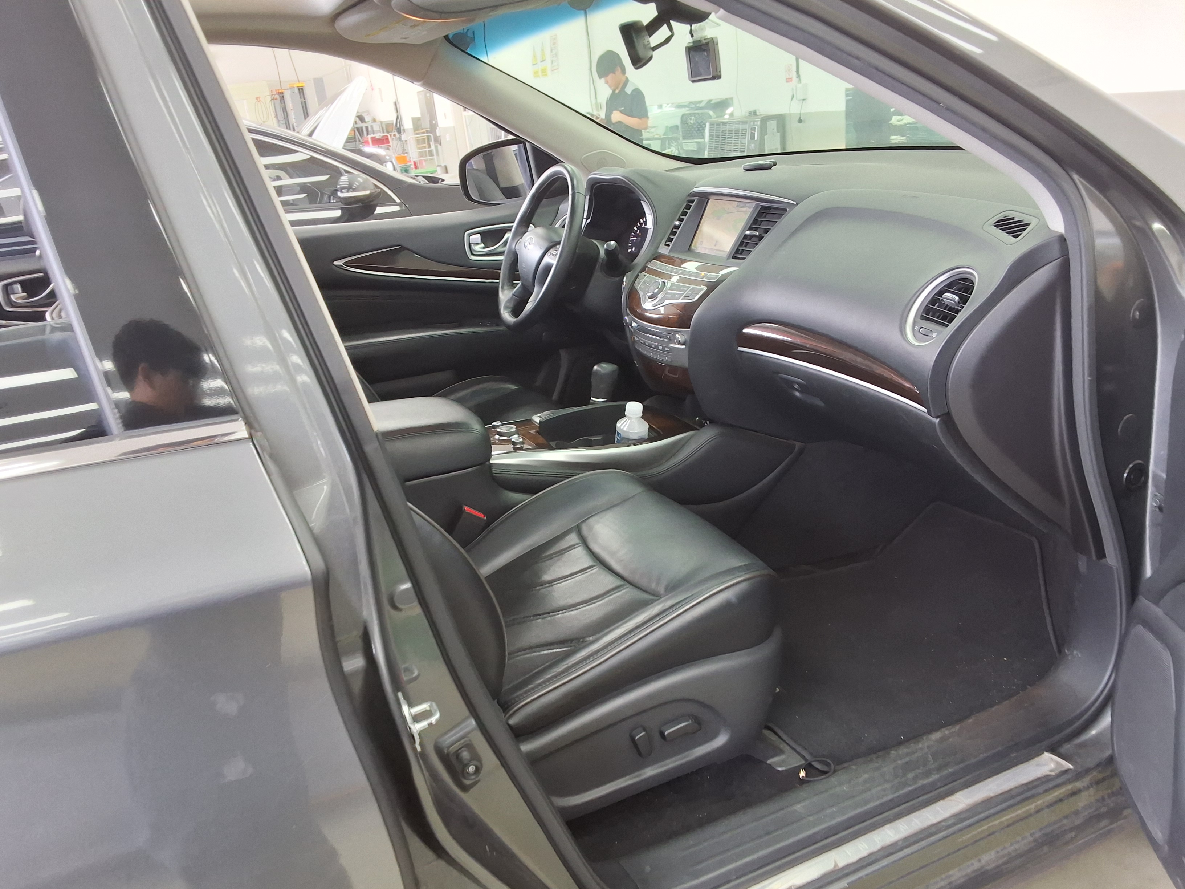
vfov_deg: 49.7
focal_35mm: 28
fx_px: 959
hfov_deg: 63.4
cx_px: 592
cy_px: 444
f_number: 1.9
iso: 50
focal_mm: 2.91
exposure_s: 1/40
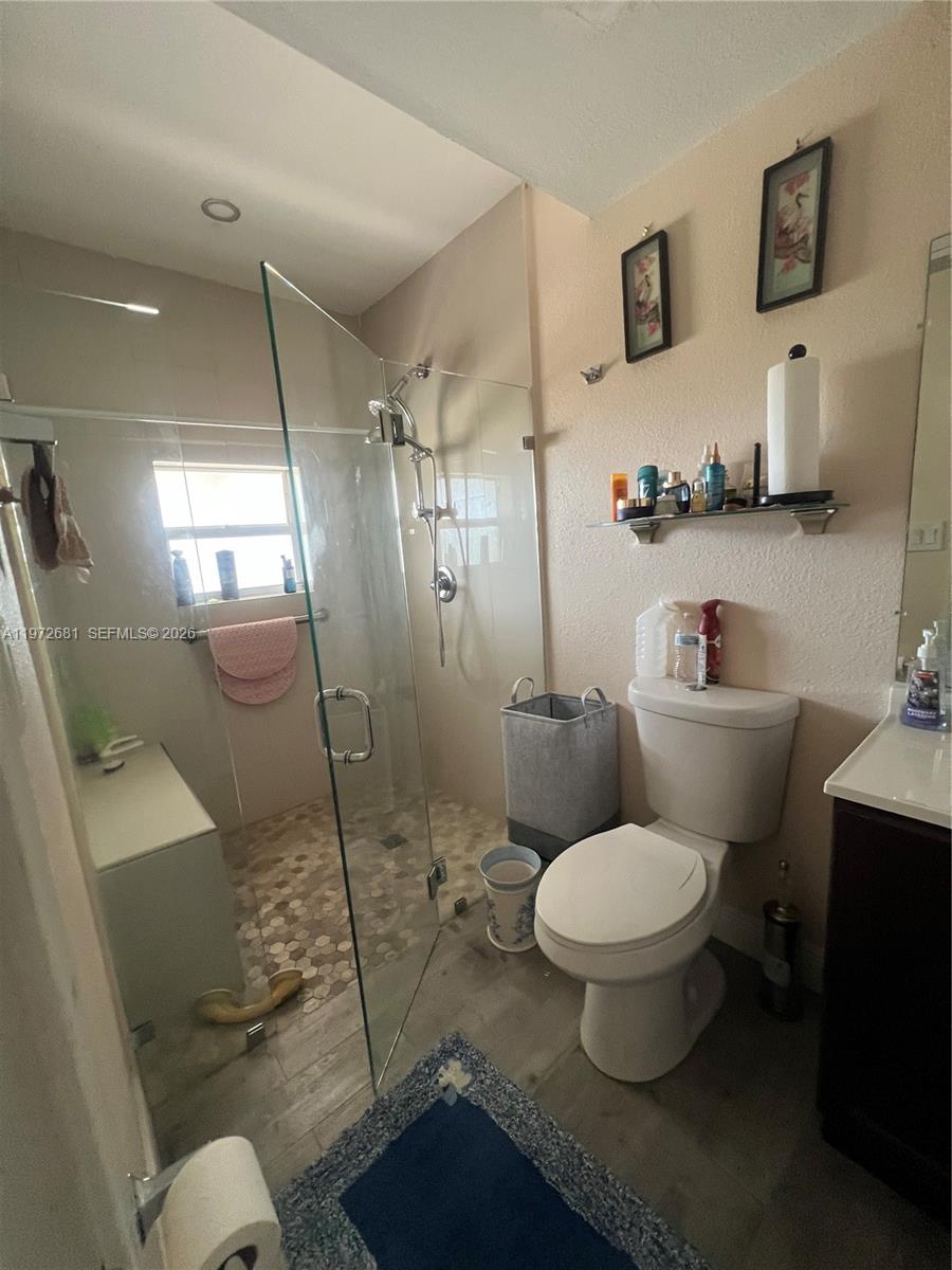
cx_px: 476
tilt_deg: -11.1
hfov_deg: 89.9
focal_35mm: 13
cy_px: 635
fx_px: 477
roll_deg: +4.1
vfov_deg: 106.2
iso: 400
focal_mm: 1.57
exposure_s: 1/60
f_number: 1.8
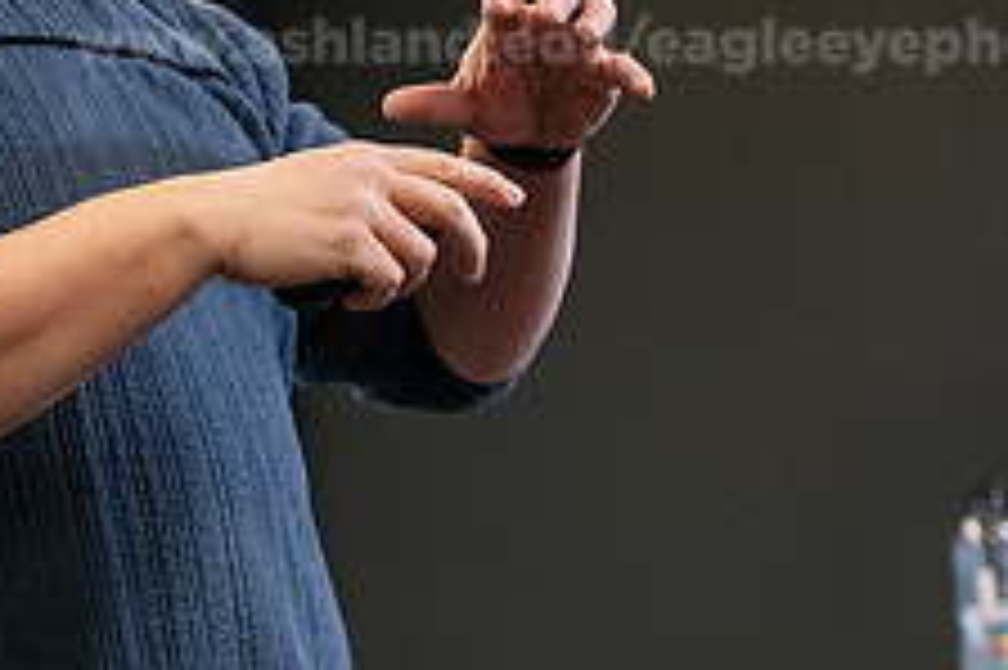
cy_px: 137
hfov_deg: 10.1
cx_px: -130
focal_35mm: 202
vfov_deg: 6.8
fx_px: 5652
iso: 2500
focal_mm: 78
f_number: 3.2
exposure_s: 1/200
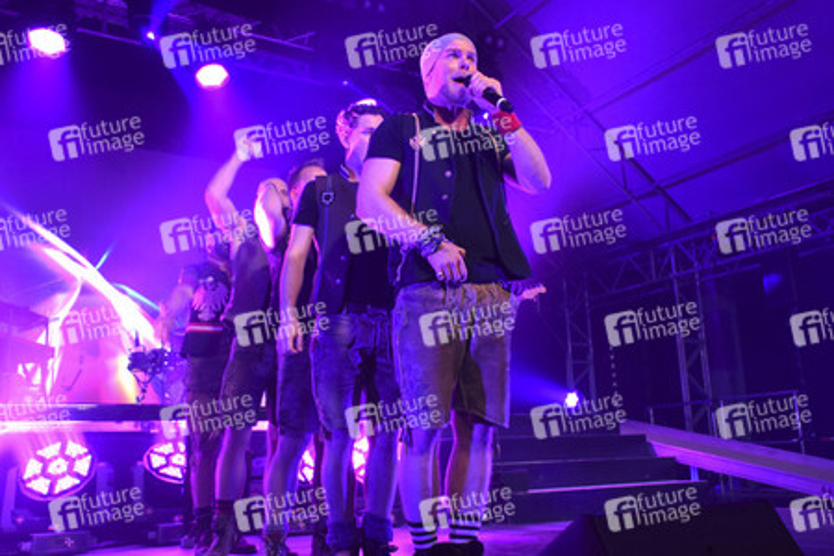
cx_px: 417
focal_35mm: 34
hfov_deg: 55.1
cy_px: 278
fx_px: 799
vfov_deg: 38.4
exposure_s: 1/80
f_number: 5.6
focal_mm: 23
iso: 2000
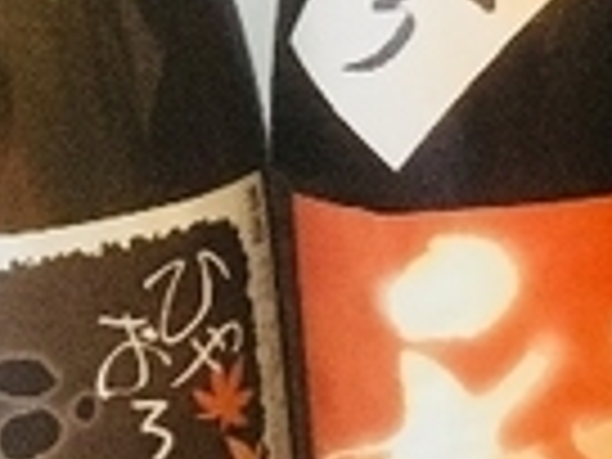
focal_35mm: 171
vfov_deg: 8.6
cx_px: 1588
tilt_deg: -12.6
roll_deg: +1.4
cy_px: 32
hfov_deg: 9.8
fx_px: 3023
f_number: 2.2
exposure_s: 1/15
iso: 320
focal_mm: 4.15
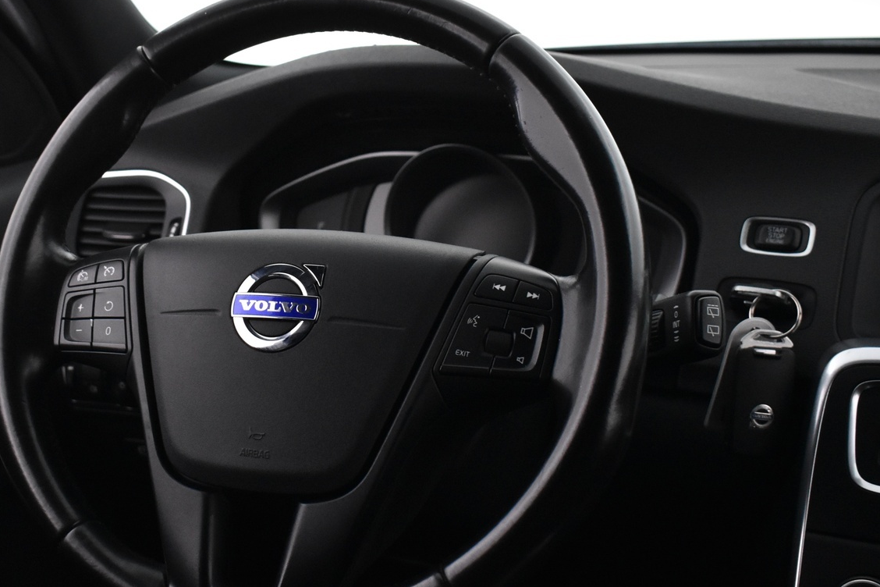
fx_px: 1369
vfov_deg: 24.2
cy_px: 294
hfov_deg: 35.1
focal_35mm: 56
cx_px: 264
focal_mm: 26
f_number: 4
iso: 2500
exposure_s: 1/40
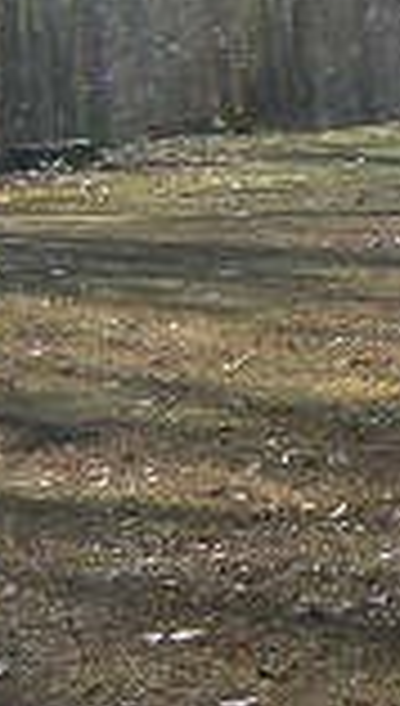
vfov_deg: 7.6
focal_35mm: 279
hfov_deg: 4.2
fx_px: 5230
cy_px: -292
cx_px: 1371
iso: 80
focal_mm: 7.7
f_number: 5.6
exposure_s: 1/320
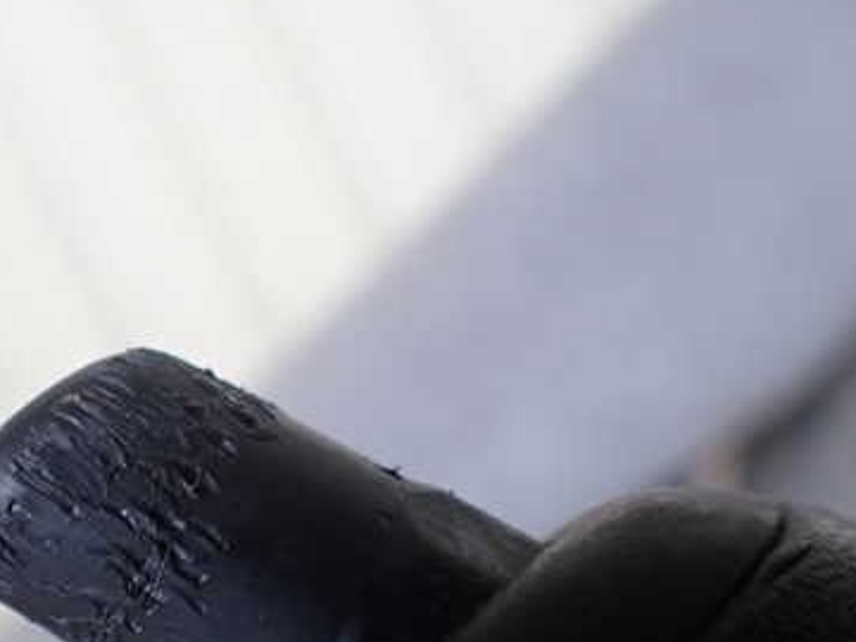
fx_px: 1236
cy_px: 523
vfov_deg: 28.4
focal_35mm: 50
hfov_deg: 37.2
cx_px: 212
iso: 400
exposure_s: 1/125
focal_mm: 5.4
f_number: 2.3
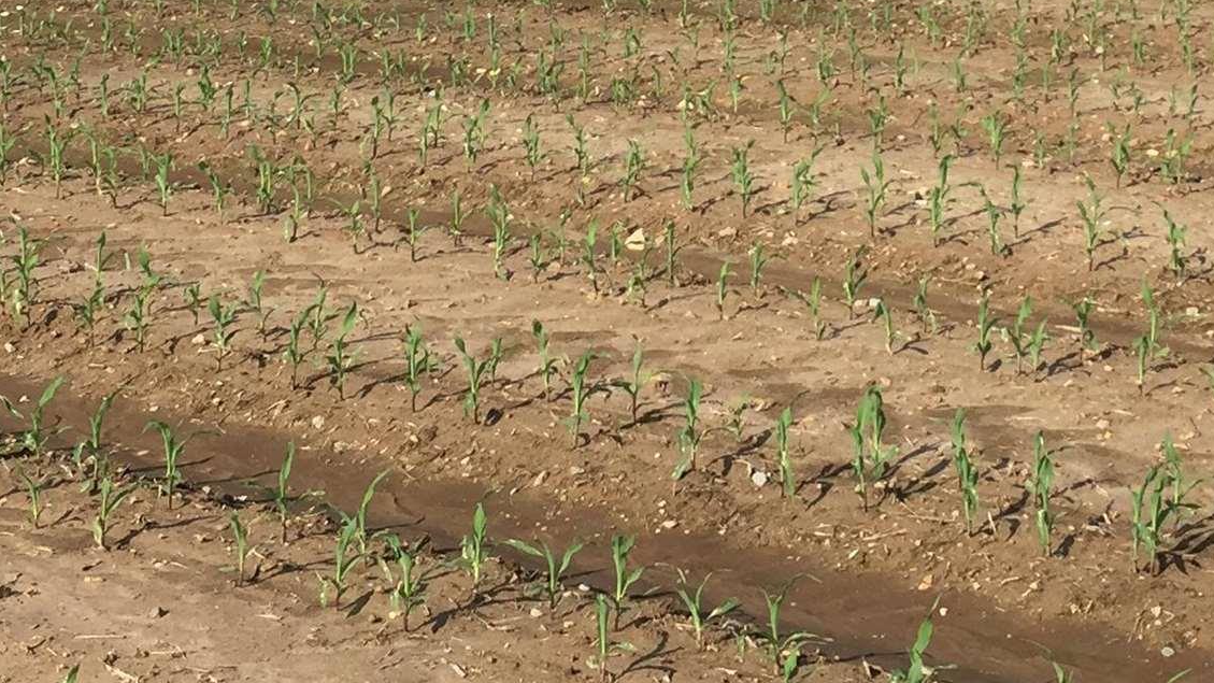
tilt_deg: -2.8
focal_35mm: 86
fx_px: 2768
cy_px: -177
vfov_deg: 13.6
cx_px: 858
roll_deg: -1.3
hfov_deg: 24.5
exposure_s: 1/1721
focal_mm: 4.15
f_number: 2.2
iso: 32
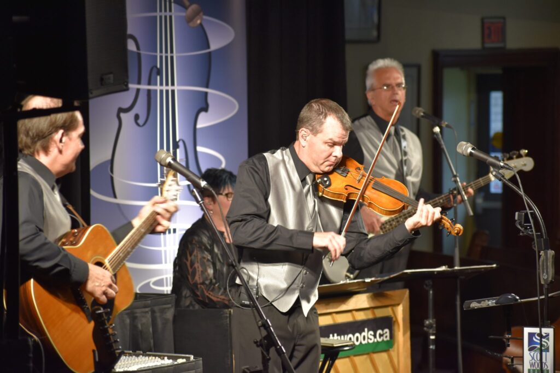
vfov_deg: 7.3
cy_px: 186
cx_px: 280
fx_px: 2917
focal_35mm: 188
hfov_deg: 11.0
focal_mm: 125
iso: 720
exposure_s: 1/60
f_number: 4.8
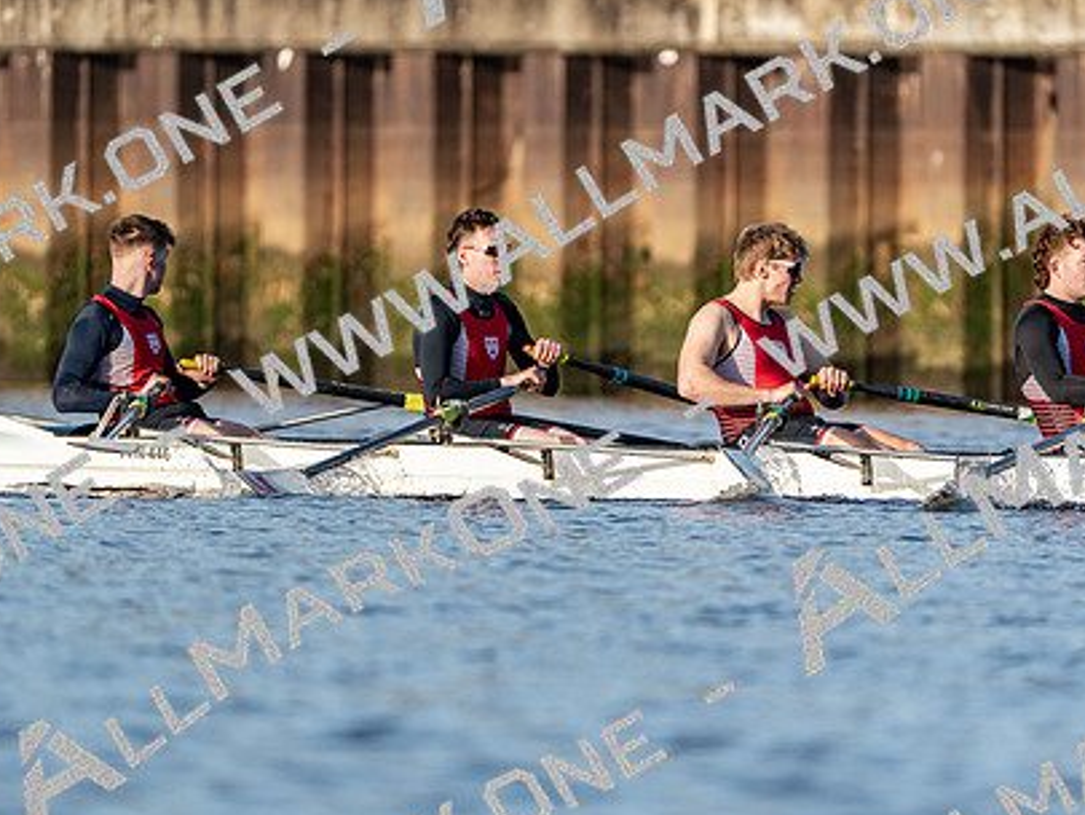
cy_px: 422
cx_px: 563
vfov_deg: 1.8
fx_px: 25929
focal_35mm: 827
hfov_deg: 2.4
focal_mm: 600
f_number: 6.3
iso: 500
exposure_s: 1/2000
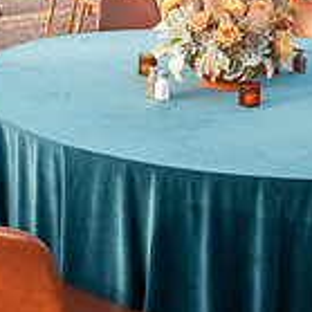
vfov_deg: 19.2
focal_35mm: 85
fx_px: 867
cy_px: -66
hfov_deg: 19.6
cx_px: -29
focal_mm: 24
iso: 400
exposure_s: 1/160
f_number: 11
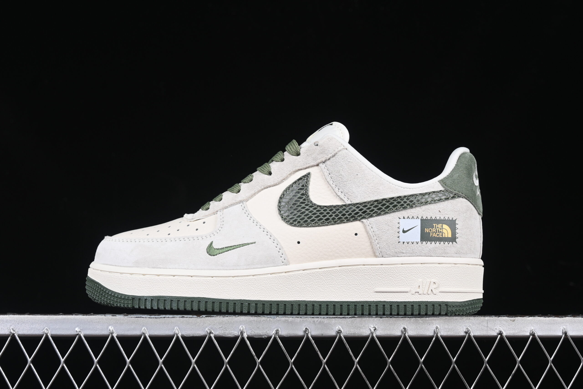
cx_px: 292
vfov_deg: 18.2
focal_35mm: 75
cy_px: 194
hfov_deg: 27.0
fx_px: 1215
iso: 160
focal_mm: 50
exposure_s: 1/80
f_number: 8
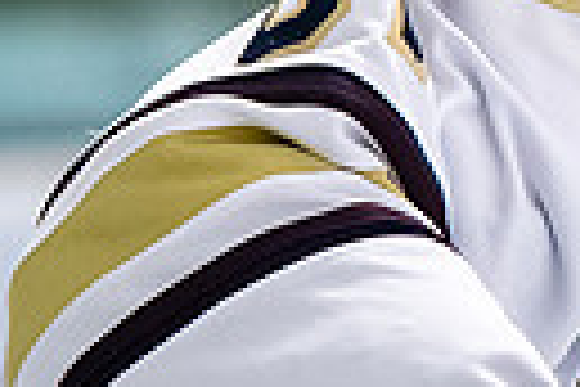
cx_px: 1292
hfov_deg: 1.4
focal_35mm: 1481
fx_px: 23859
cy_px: -210
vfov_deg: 0.9
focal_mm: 185
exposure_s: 1/800
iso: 2000
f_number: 3.2
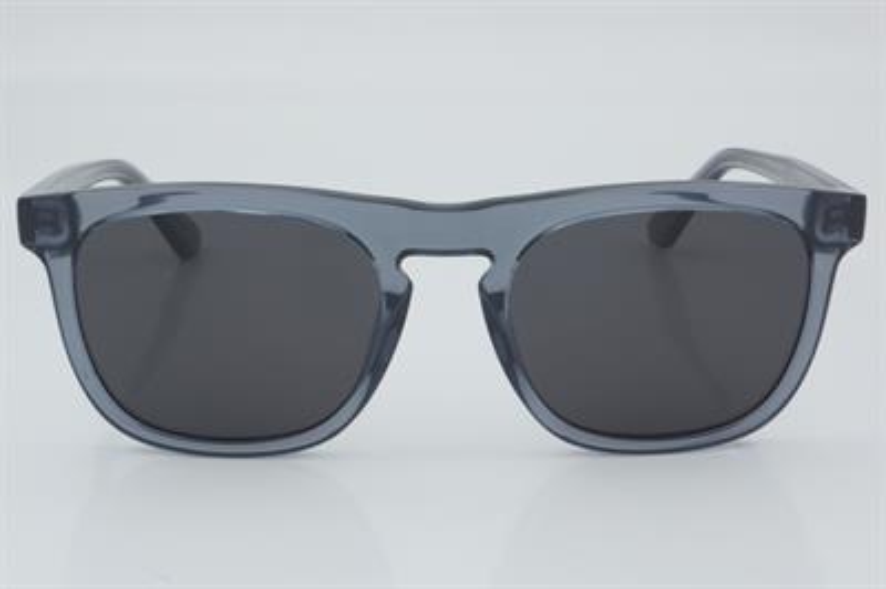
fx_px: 2029
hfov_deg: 24.6
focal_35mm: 82
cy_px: 294
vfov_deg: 16.5
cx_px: 443
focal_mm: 55
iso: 100
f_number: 32
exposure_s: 1/4
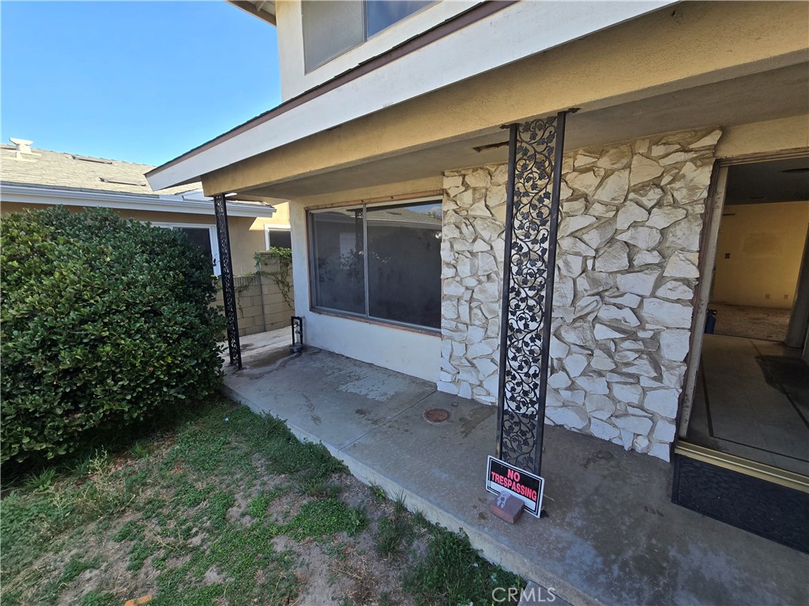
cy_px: 303
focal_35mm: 13
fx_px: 304
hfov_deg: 106.2
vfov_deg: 89.9
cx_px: 404
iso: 50
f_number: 2.2
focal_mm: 2.2
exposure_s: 1/492
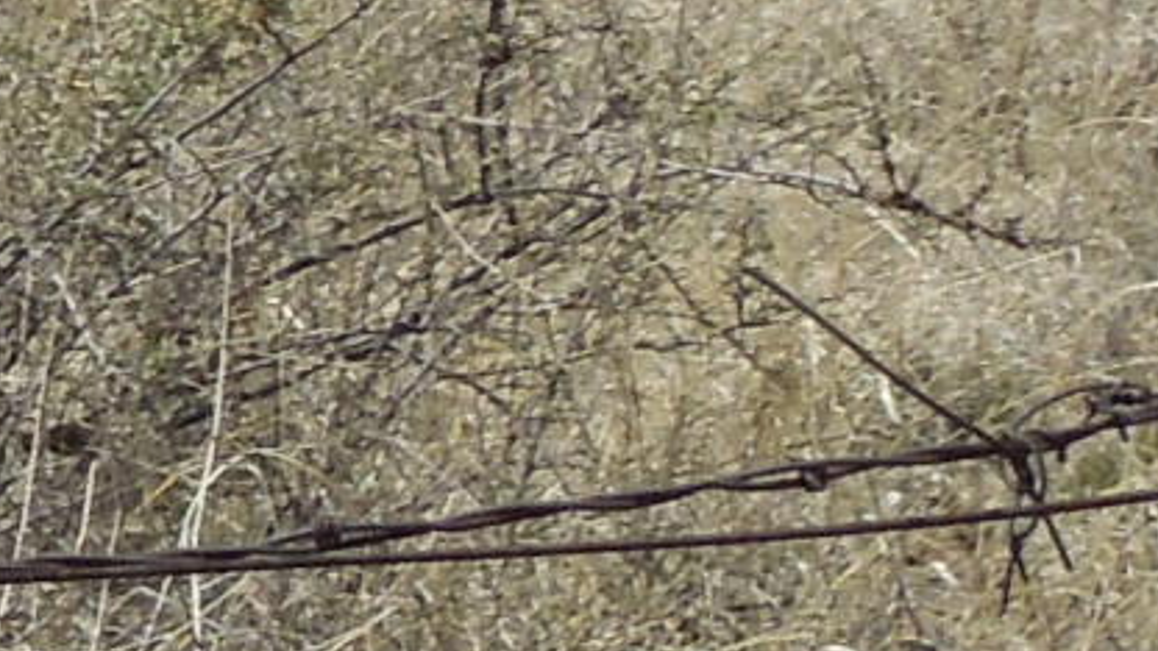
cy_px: -548
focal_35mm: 542
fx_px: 16642
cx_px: -2773
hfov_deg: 3.8
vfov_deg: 2.2
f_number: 8.8
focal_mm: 12.5
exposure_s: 1/250
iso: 100
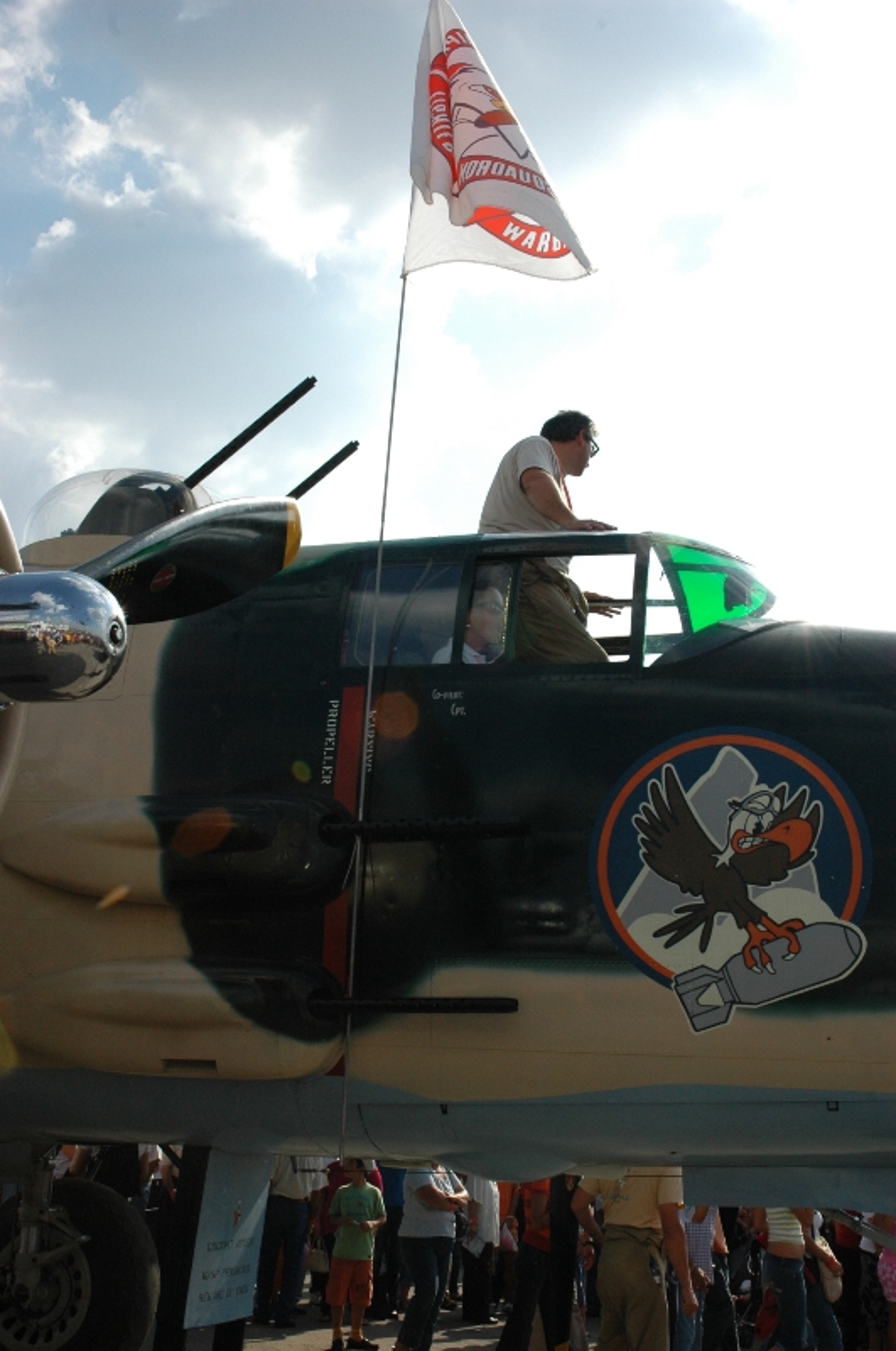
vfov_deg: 48.0
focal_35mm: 40
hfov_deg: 32.9
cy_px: 676
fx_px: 1516
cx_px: 448
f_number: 11
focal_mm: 27
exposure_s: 1/500
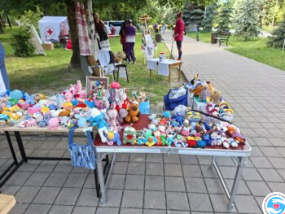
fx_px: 189
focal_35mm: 23
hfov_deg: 73.9
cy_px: 107
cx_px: 142
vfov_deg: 58.9
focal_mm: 5.54
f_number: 1.8
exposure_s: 1/191
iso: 50
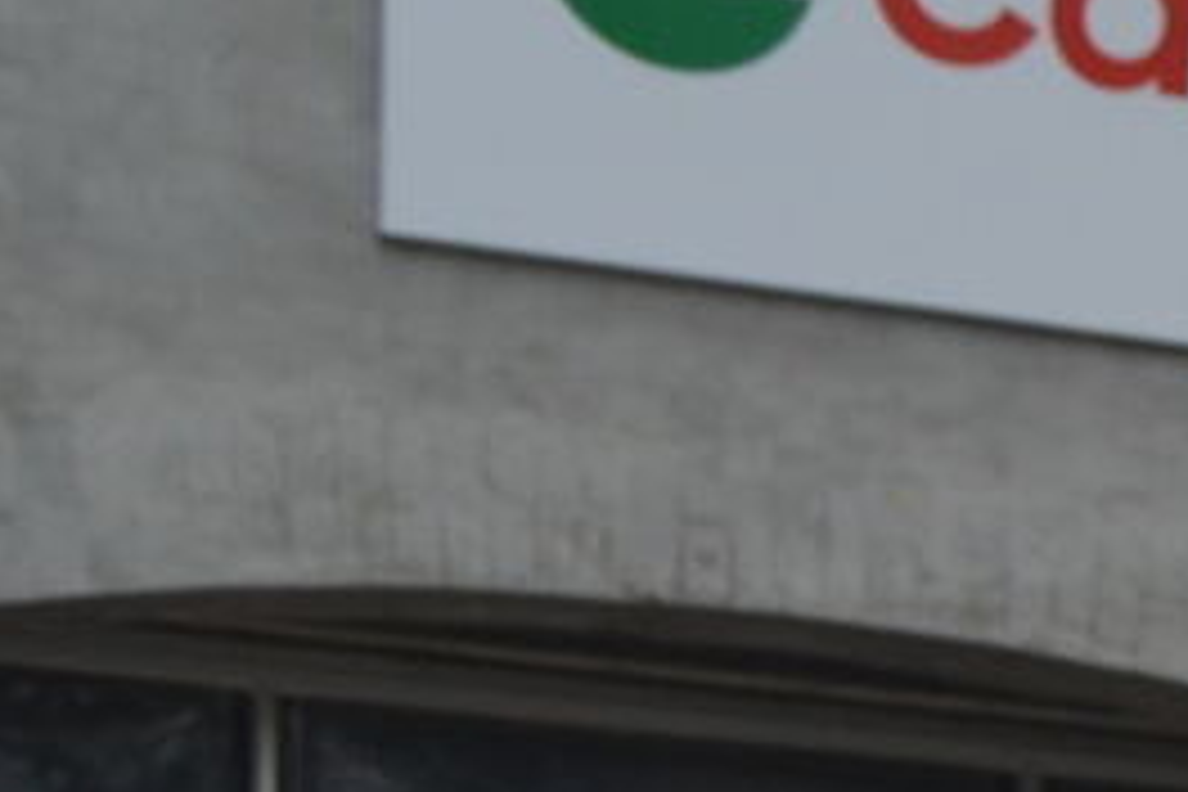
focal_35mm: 262
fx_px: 8645
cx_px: 3982
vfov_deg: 5.0
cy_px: 2182
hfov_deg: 6.8
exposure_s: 1/160
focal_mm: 24
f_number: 6.3
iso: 100
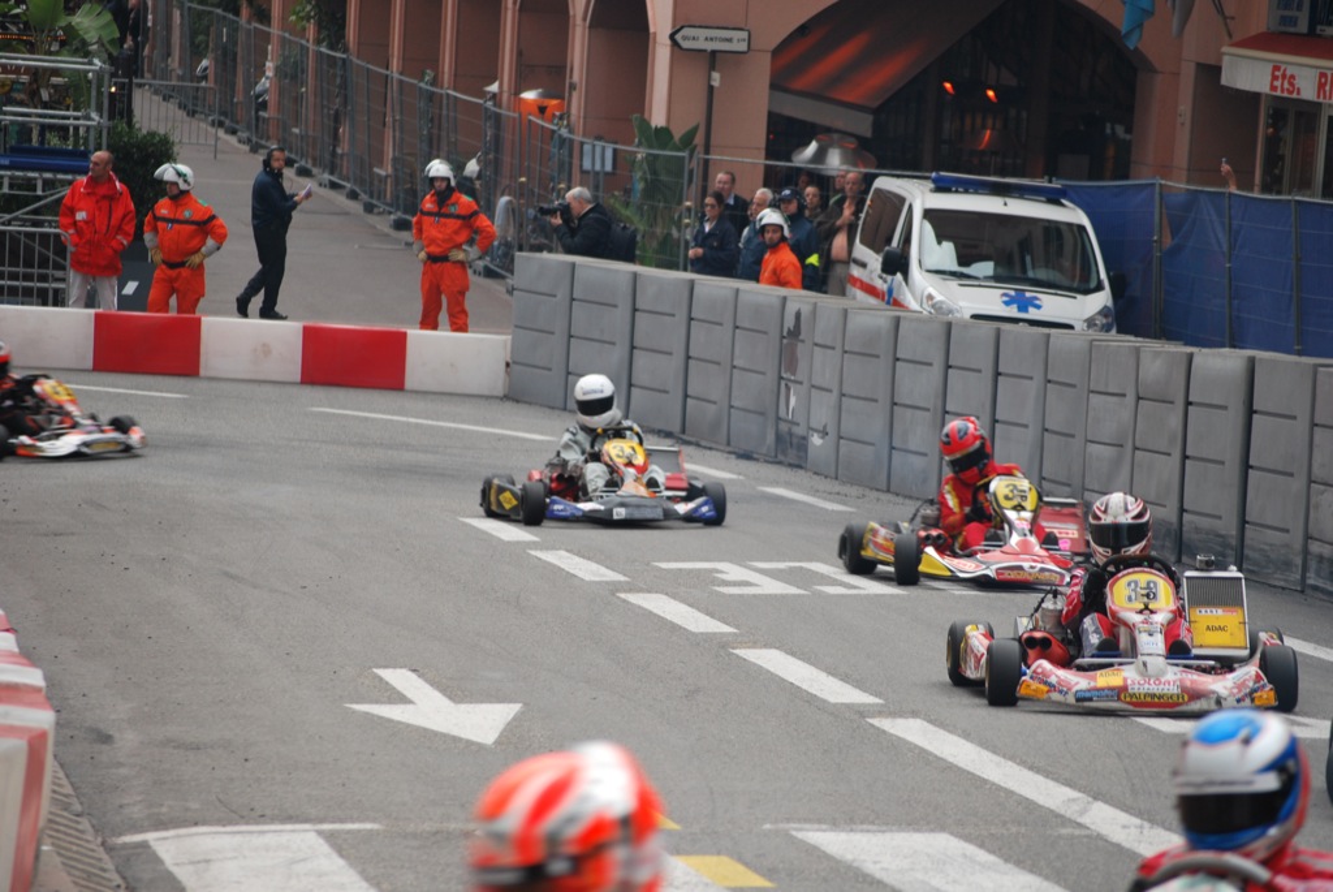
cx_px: 666
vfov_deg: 7.5
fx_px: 6783
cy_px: 446
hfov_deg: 11.2
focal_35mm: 183
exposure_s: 1/160
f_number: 5
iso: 200
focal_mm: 122
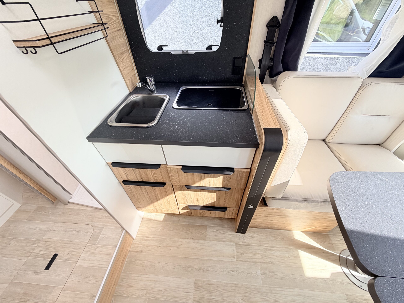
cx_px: 202
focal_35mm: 14
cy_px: 152
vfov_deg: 85.7
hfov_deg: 102.1
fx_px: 163
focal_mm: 2.22
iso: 64
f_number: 2.2
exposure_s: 1/121
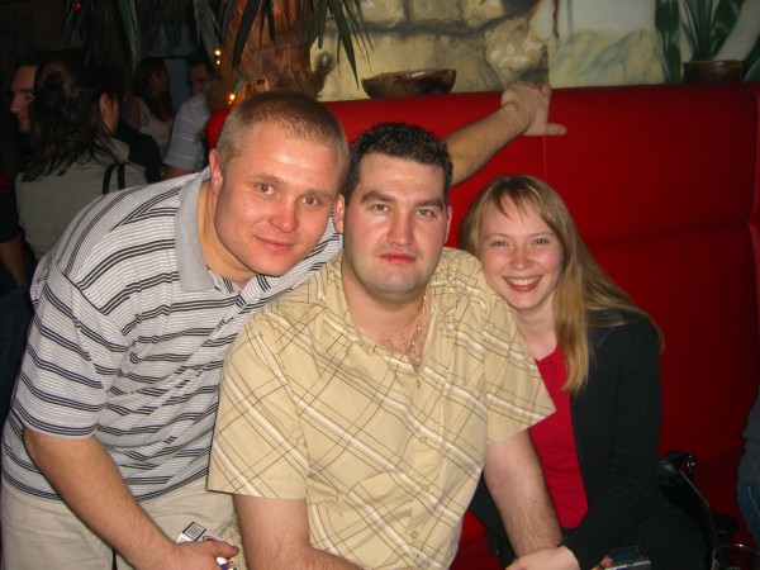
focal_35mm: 38
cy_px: 285
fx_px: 834
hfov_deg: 49.0
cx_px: 380
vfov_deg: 37.7
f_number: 2.8
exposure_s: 1/60
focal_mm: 7.9
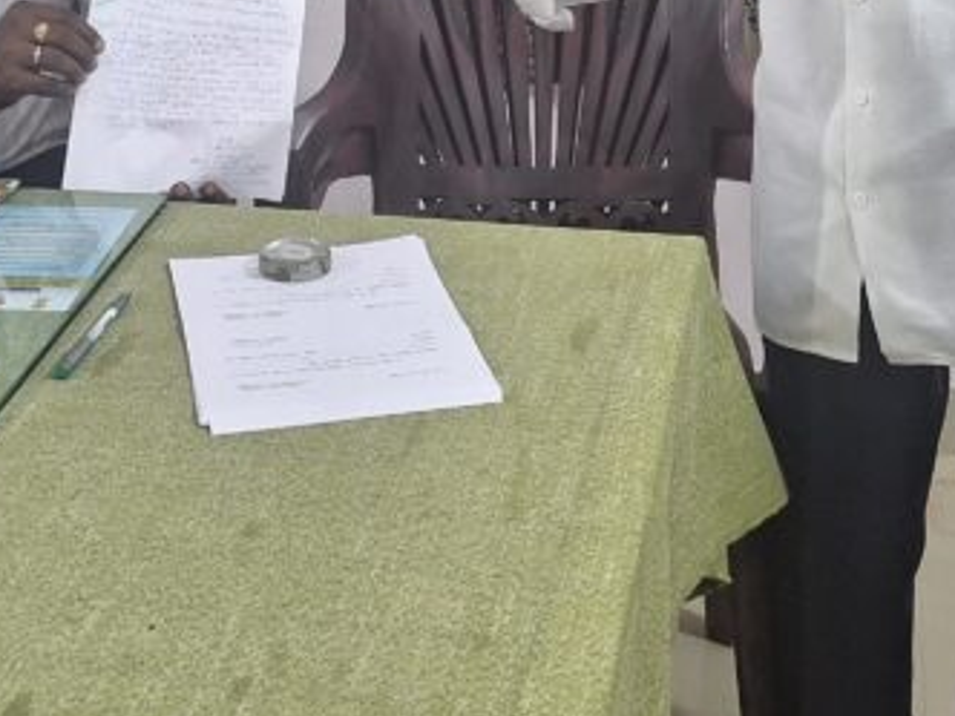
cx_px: 512
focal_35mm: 77
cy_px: -173
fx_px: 2124
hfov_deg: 25.3
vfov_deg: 18.1
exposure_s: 1/50
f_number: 1.8
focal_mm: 4.69
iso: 200
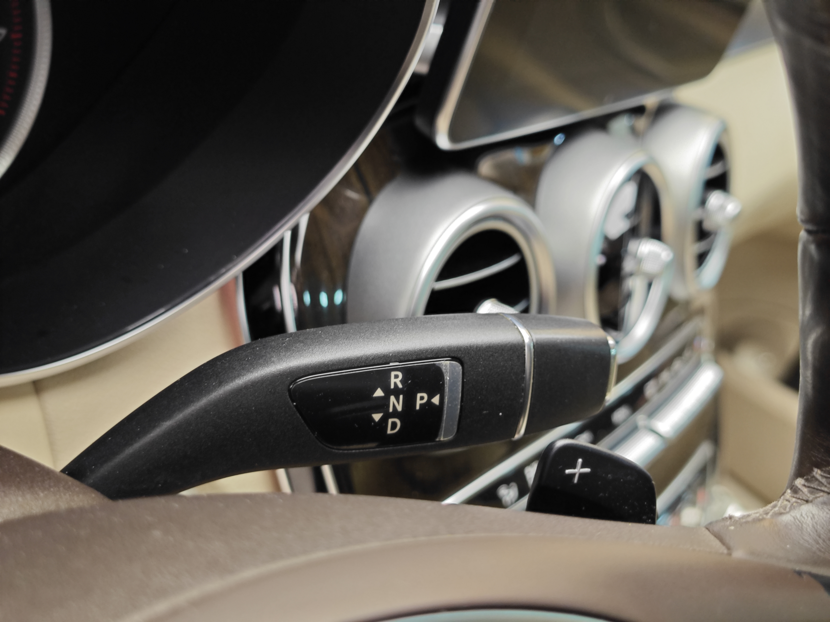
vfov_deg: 31.5
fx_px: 1103
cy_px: 311
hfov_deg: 41.2
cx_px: 415
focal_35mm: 46
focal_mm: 8.7
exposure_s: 1/25
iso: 250
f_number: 1.9
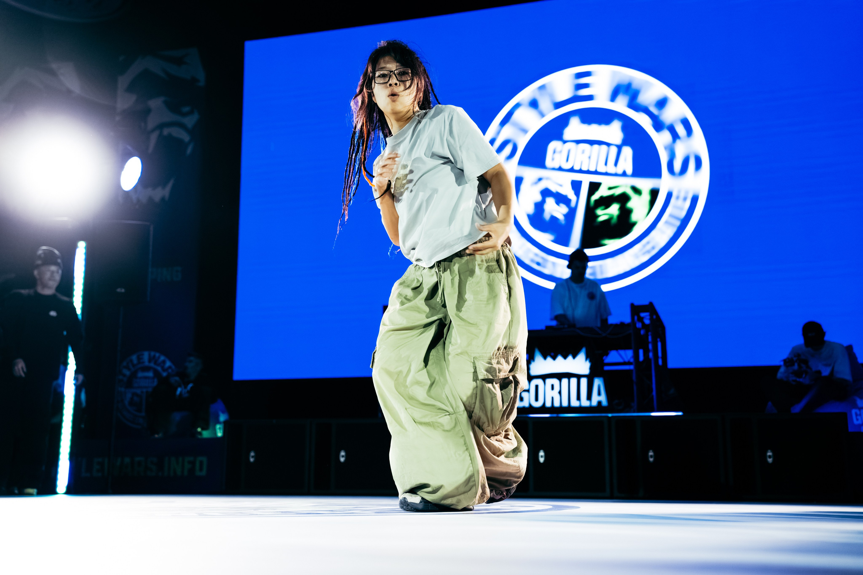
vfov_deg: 29.9
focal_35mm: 45
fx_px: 1079
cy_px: 288
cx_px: 432
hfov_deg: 43.6
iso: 3200
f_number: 2.8
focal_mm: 45
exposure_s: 1/800
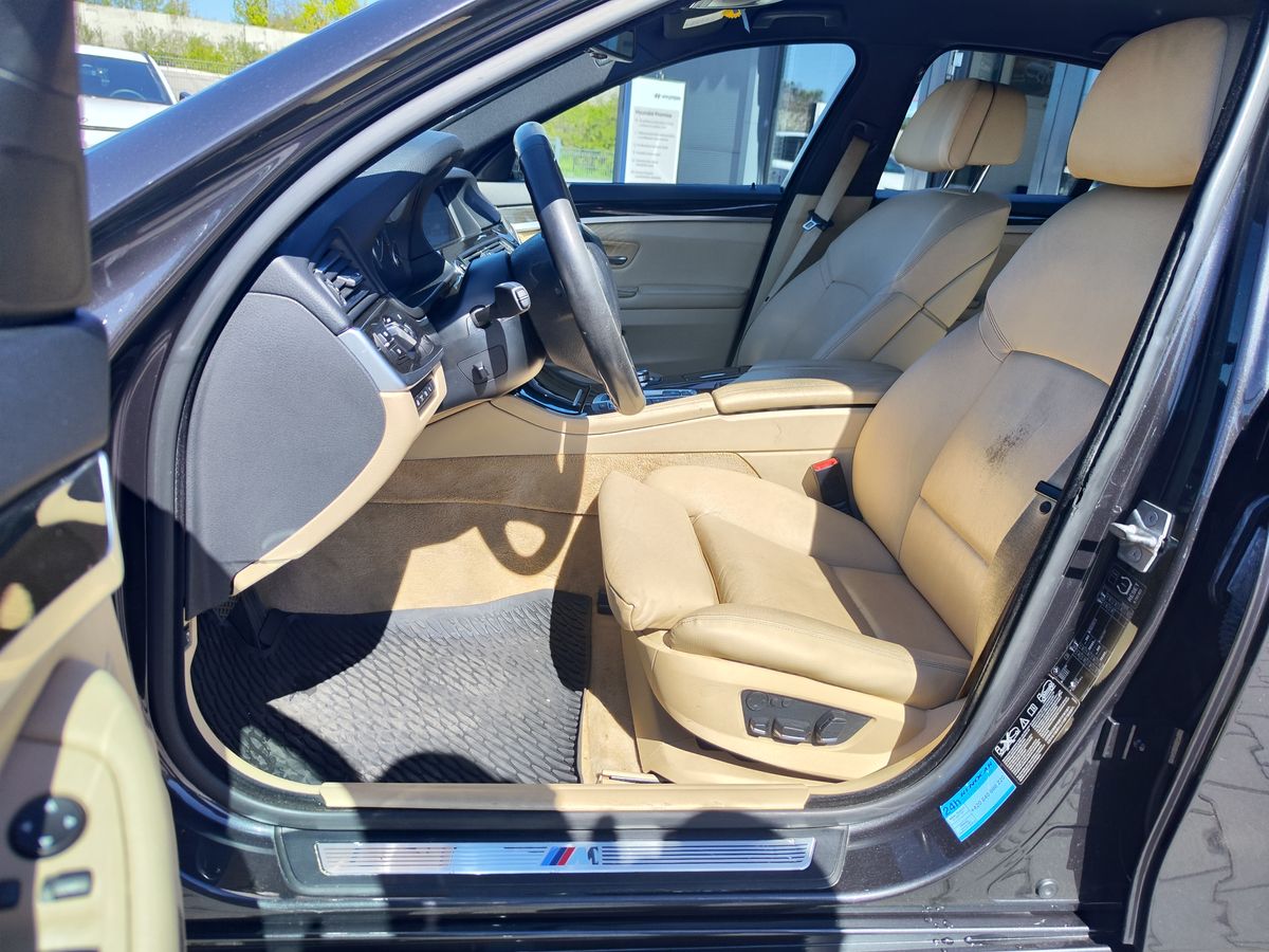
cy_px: 476
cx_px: 634
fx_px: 843
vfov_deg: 58.9
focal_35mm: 23
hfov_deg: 73.9
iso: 50
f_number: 1.69
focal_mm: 7.01
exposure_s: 1/513
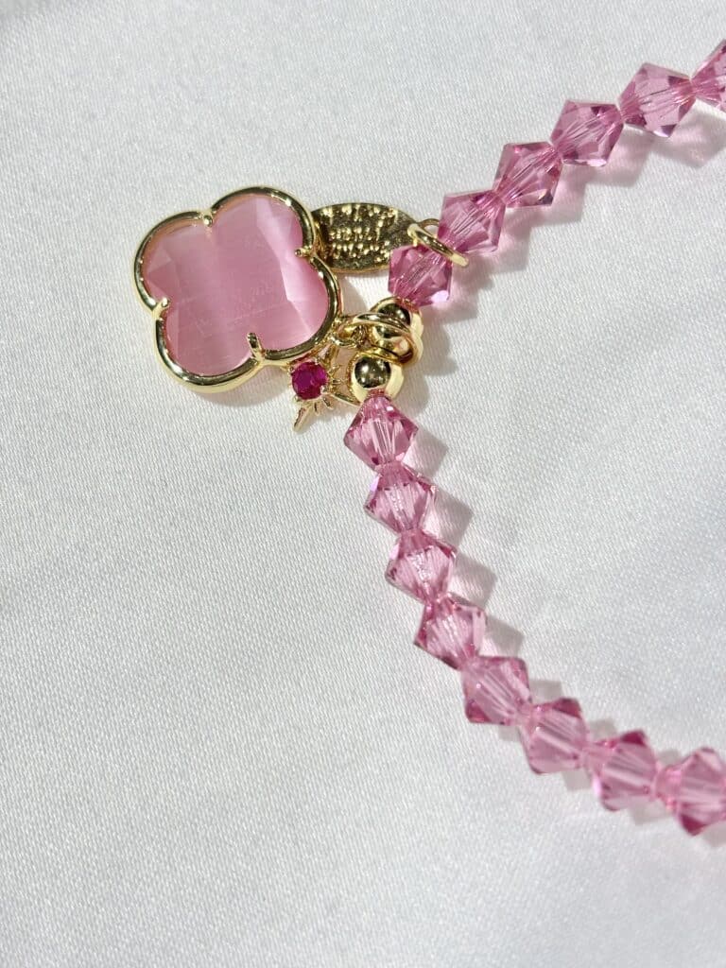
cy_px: 484
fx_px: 1454
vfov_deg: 36.8
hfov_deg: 28.0
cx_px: 363
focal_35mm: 52
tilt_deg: -67.5
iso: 32
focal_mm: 5.96
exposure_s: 1/330
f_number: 1.6
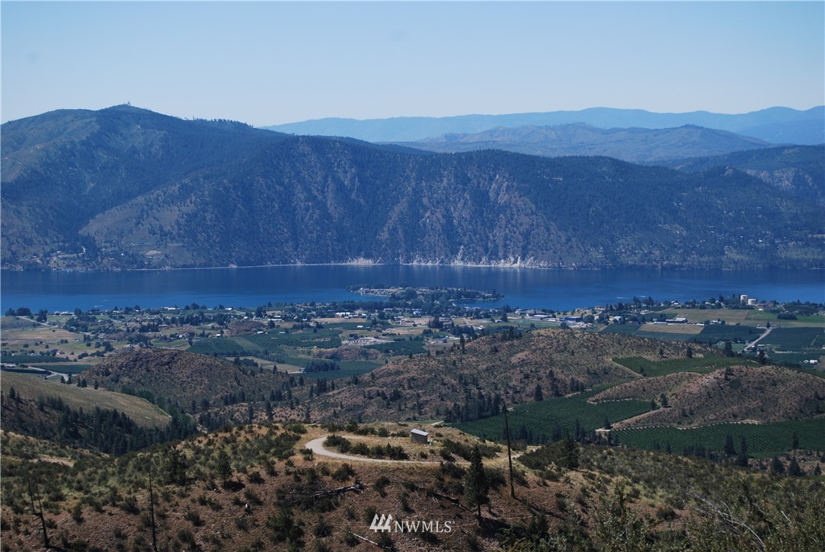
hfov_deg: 24.6
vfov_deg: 16.6
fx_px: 1892
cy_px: 276
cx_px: 412
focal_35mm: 82
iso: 100
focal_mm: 55
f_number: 6.3
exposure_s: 1/160
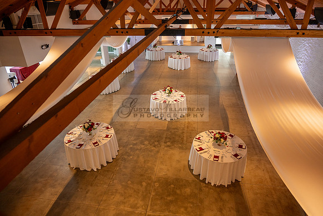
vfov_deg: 53.2
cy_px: 108
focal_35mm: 24
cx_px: 162
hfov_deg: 73.7
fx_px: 215
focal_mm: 24
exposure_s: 1/80
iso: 1000
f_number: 4
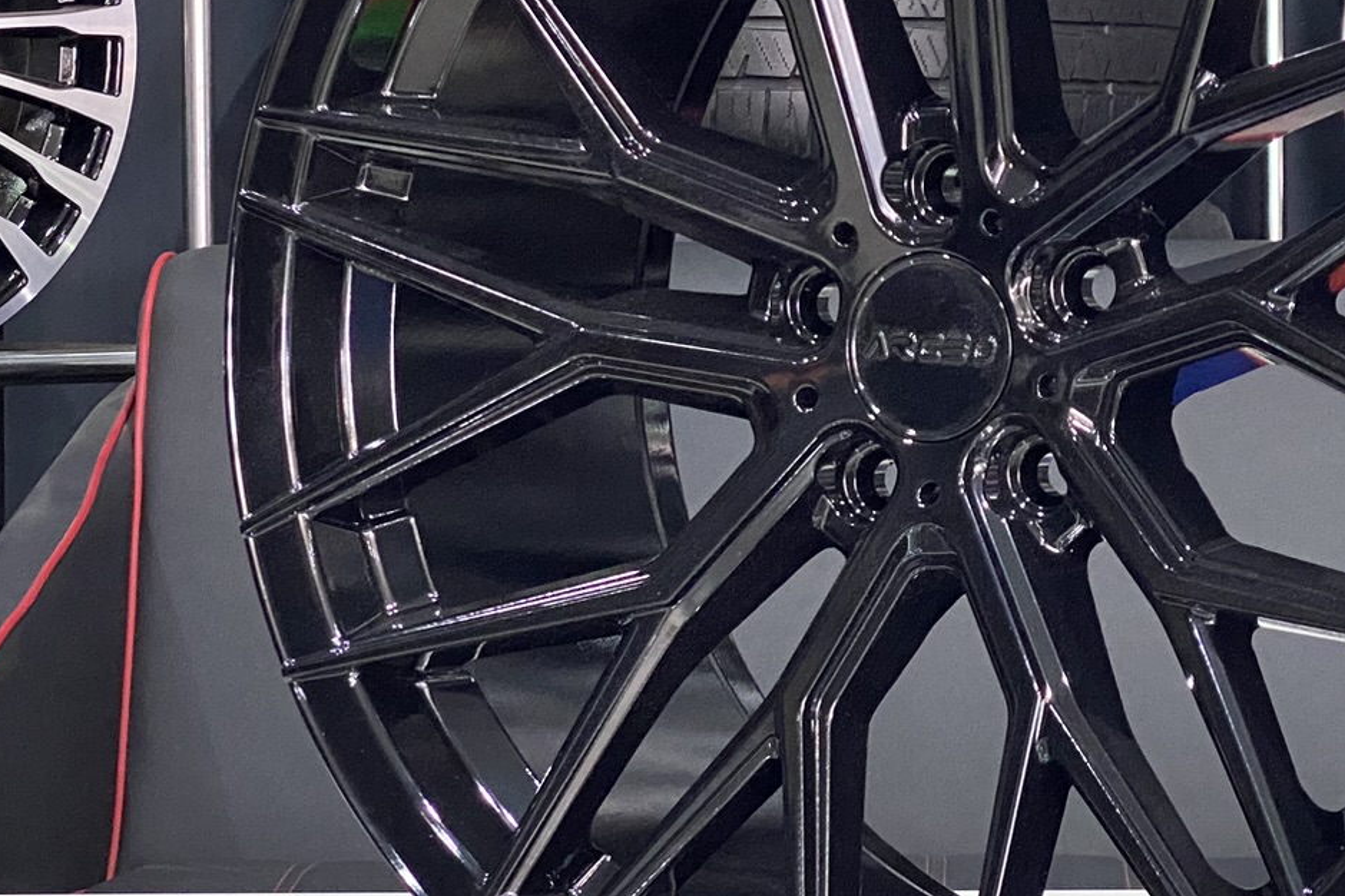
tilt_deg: -1.3
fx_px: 4408
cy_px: 382
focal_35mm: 118
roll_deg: +0.1
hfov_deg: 17.3
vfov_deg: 11.6
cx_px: 922
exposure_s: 1/50
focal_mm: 6
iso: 320
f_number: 2
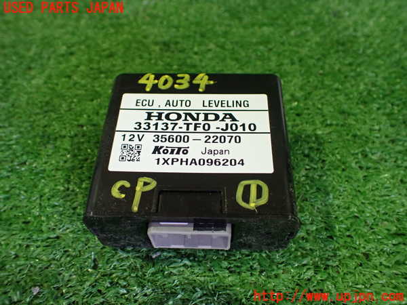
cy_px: 152
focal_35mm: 30
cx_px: 204
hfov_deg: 60.0
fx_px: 353
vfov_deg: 46.8
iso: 800
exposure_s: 1/60
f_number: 2.3
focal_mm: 5.4
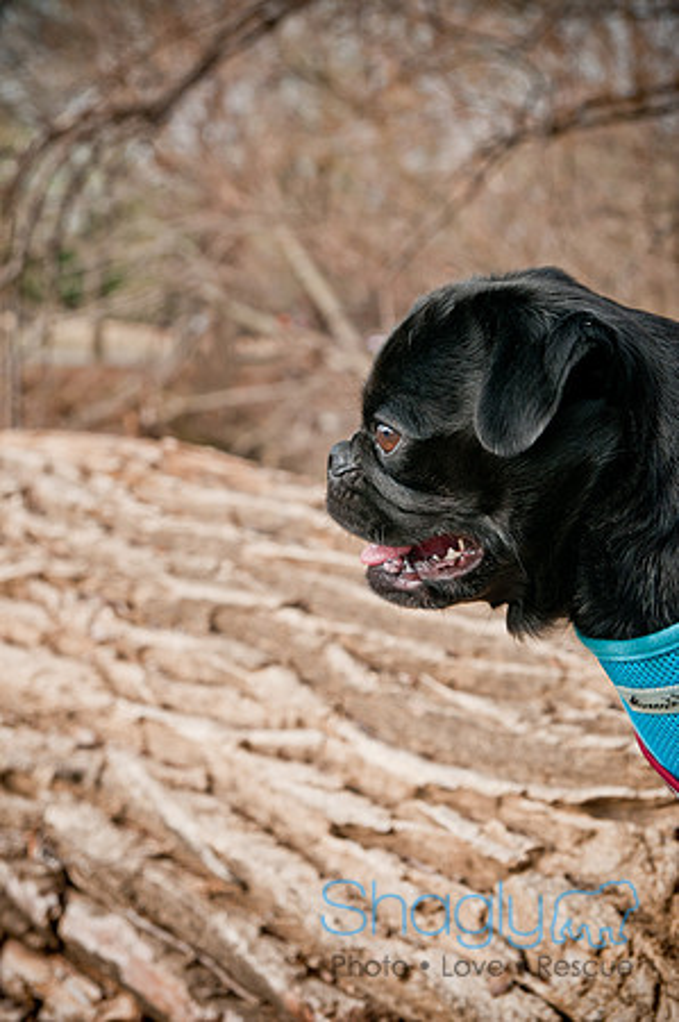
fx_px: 1956
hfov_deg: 19.7
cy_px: 511
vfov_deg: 29.3
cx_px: 340
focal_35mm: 69
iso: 200
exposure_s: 1/250
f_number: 5
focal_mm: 46
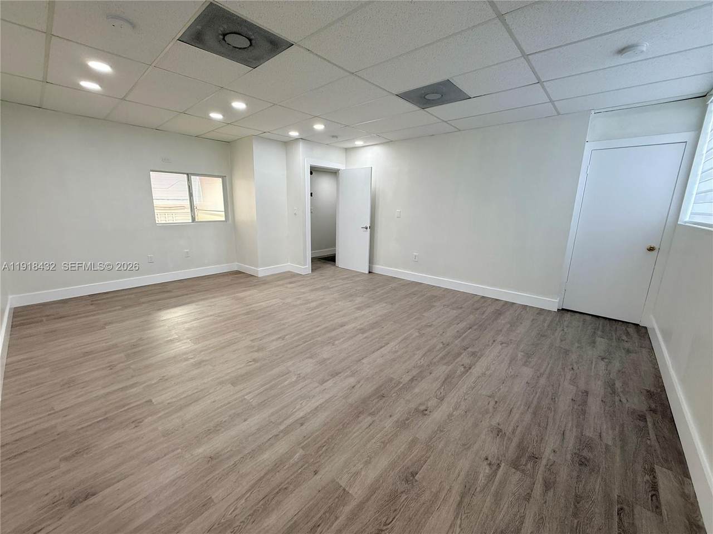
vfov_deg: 85.7
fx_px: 288
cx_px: 356
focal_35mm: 14
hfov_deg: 102.1
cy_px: 267
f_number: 2.2
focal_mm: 2.22
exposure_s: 1/120
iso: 160
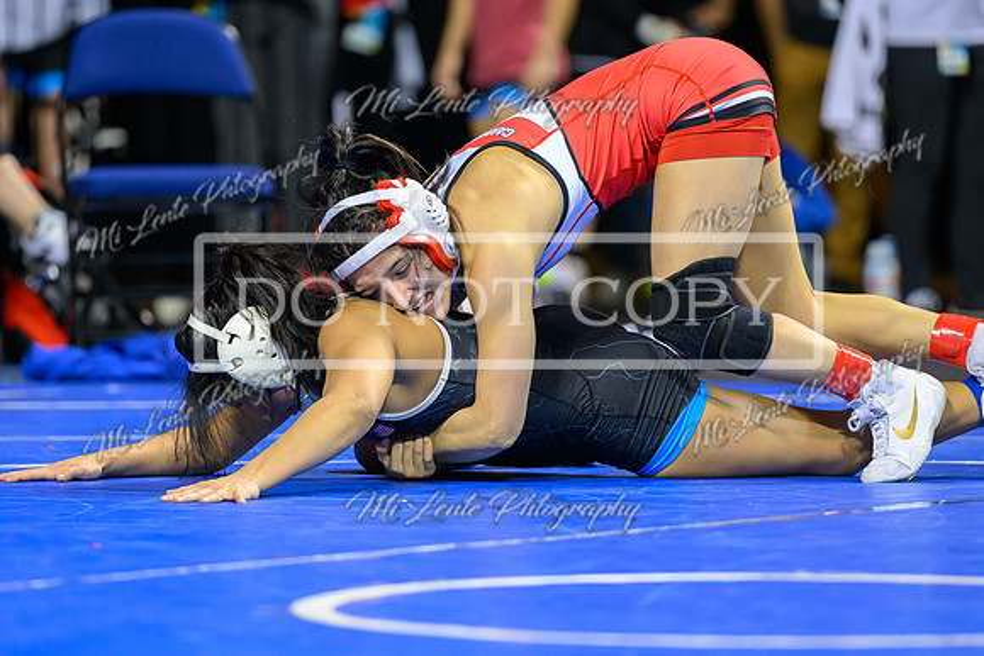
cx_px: 458
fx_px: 6883
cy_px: 308
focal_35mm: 252
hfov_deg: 8.2
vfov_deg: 5.5
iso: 3200
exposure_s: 1/800
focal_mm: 195
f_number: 2.8
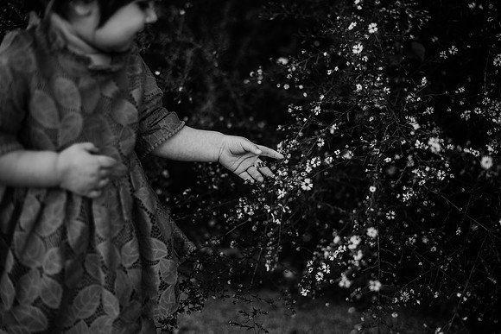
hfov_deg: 39.6
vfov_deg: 27.0
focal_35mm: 50
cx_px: 250
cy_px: 167
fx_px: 696
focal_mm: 50
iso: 160
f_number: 2
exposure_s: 1/1000
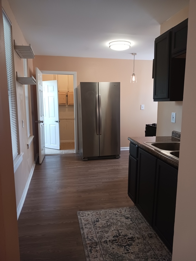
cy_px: 130
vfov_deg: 65.3
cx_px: 98
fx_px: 204
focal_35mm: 27
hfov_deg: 51.4
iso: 250
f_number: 1.8
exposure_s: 1/33.3
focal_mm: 4
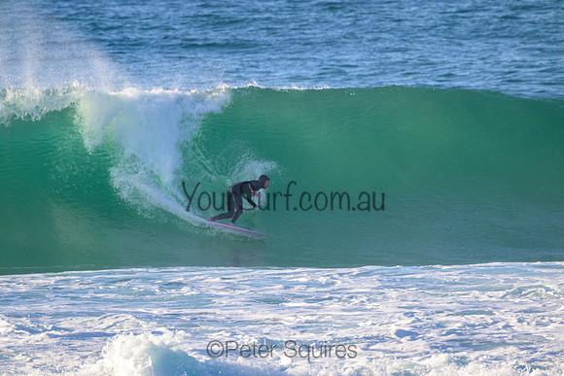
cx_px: 282
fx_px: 12536
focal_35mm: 800
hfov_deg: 2.6
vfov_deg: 1.7
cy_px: 188
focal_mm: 800
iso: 2500
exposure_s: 1/1600
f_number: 11
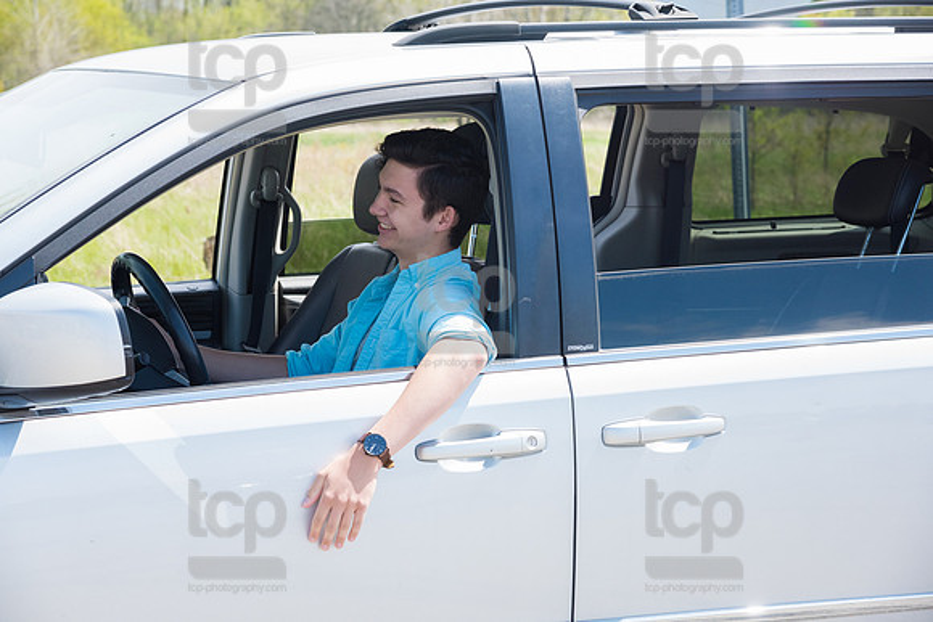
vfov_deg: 15.9
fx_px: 2229
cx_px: 466
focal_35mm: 86
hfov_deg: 23.6
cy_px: 311
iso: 1000
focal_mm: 86
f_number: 7.1
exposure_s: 1/800
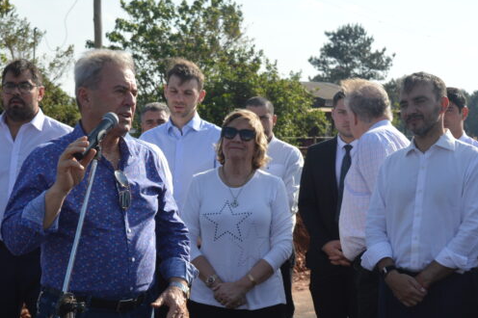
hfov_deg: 25.6
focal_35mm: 79
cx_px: 169
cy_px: 228
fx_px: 1048
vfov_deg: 17.2
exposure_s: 1/250
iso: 100
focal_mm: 34
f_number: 8
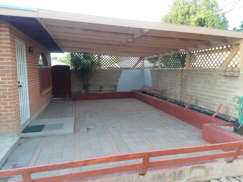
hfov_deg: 65.3
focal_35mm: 27
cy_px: 91
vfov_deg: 51.4
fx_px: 190
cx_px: 122
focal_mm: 2.91
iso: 50
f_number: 1.9
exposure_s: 1/30
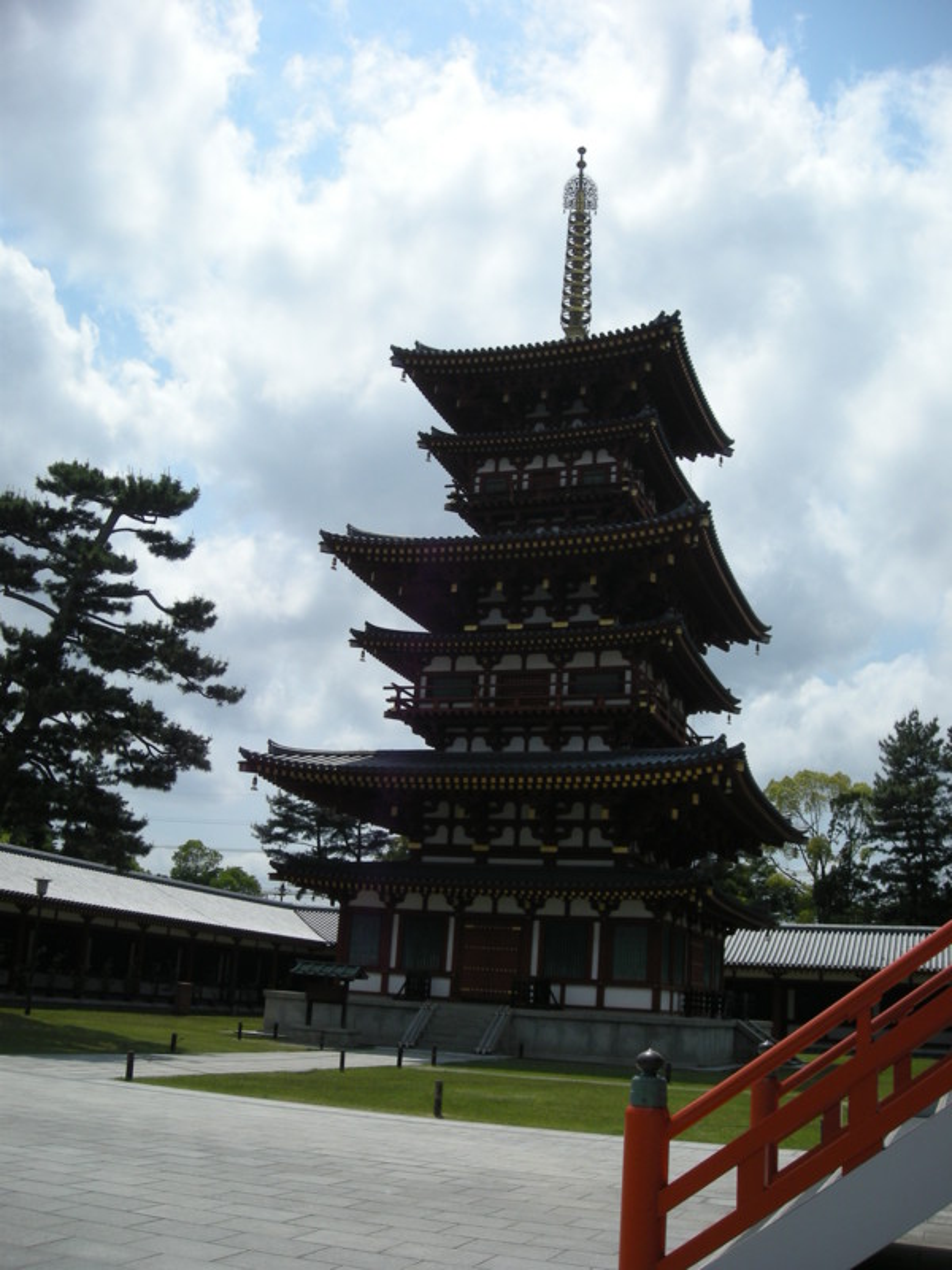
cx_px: 476
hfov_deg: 40.7
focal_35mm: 35
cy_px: 635
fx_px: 1283
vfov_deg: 52.6
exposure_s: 1/530
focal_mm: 5.7
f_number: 5.7
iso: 50
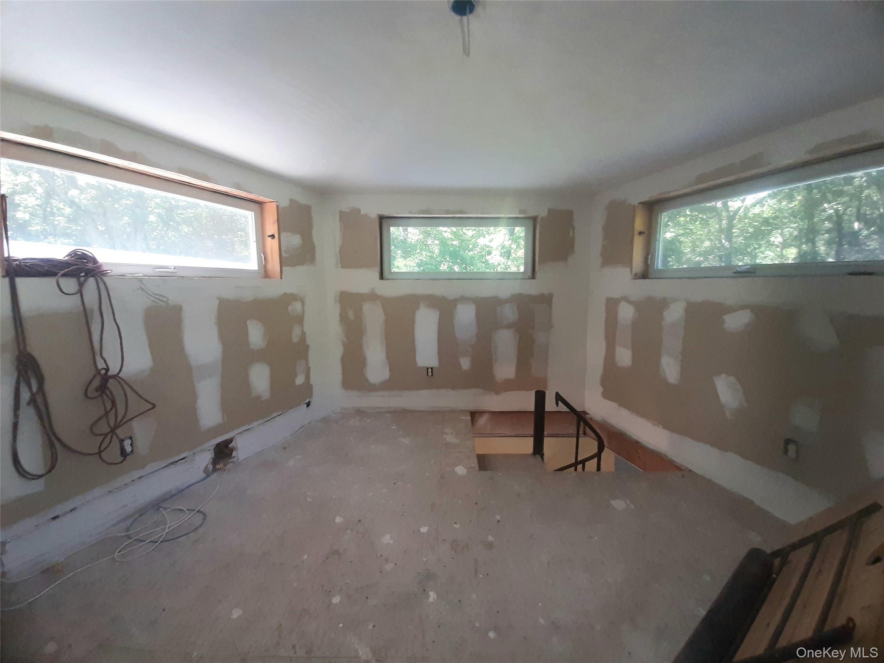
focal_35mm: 13
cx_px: 442
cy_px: 332
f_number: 2.2
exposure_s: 1/40
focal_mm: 1.42
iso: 160
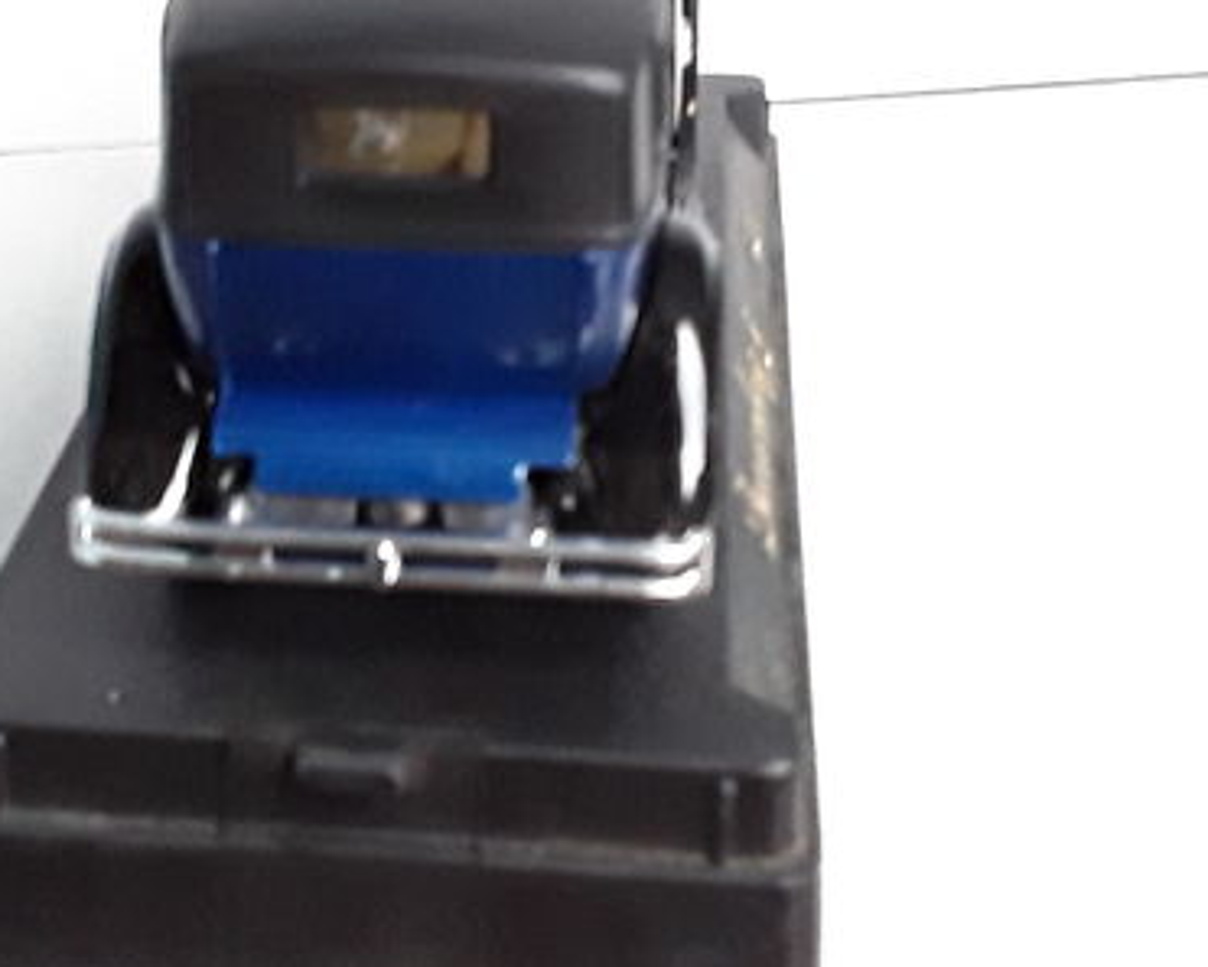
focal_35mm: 71
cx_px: 414
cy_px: 378
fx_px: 2539
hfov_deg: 26.6
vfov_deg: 21.5
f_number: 1.9
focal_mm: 2.91
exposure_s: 1/17
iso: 320
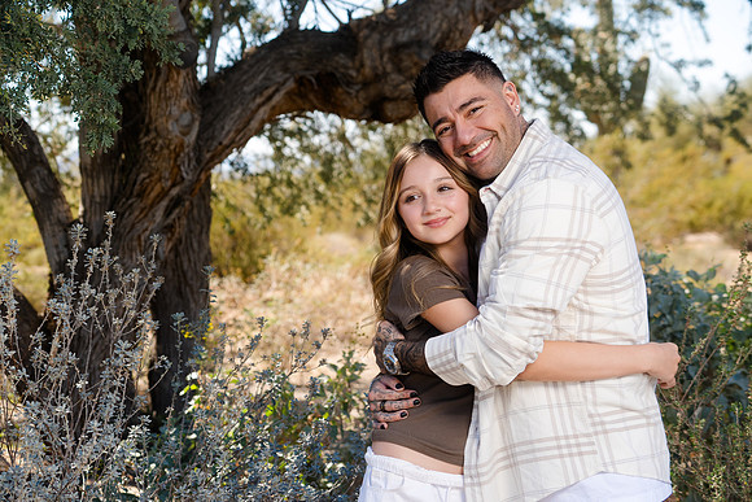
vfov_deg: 17.3
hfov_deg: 25.7
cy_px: 251
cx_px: 376
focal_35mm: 79
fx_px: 1651
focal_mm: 79
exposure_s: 1/250
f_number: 5.6
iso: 125
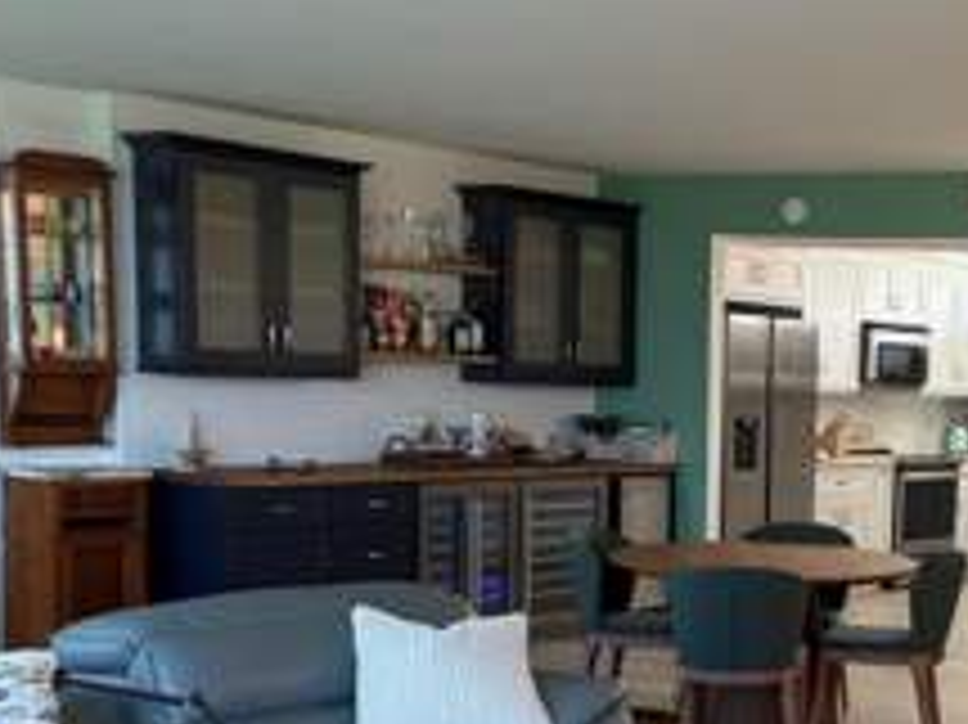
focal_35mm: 58
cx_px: 945
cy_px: 576
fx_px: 1621
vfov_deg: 24.8
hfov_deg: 31.0
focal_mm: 5.96
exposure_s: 1/120
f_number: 1.6
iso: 200
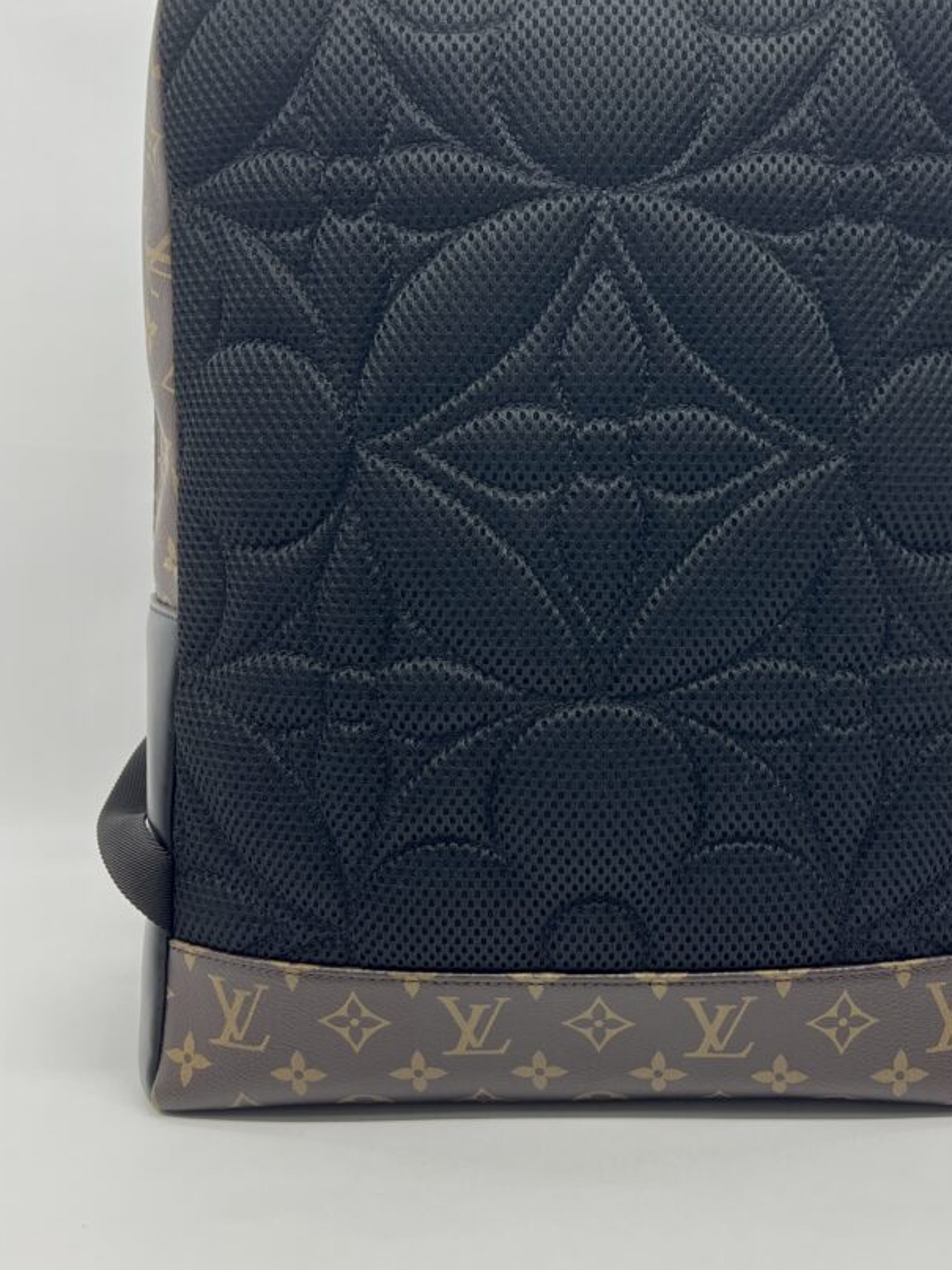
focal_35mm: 33
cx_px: 598
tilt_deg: -7.3
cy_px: 475
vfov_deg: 54.7
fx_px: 1210
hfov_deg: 42.6
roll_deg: +0.4
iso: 50
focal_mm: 5.7
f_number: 1.5
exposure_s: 1/100
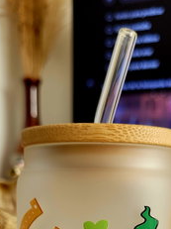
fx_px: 396
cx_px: 120
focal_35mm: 60
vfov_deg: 29.0
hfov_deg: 24.2
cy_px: 255
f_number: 1.8
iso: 50
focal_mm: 5.4
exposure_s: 1/120
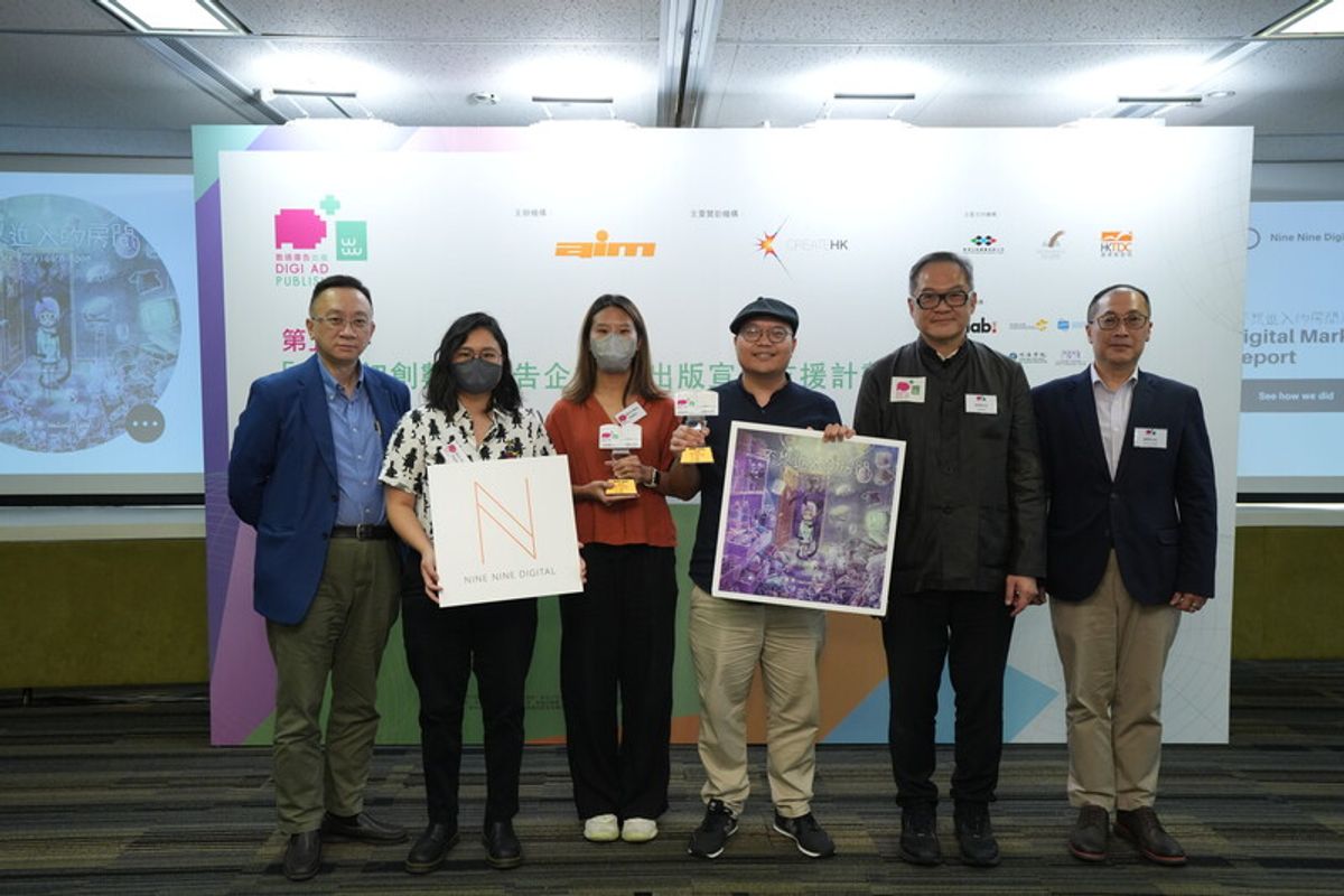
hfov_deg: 63.7
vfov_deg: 45.0
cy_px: 448
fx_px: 1083
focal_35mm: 29
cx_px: 672
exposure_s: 1/125
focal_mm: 29
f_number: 6.3
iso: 3200
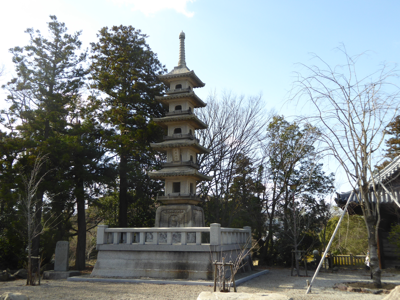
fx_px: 416
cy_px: 150
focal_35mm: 36
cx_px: 200
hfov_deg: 51.4
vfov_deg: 39.7
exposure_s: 1/400
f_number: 3.7
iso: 100
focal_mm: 6.3
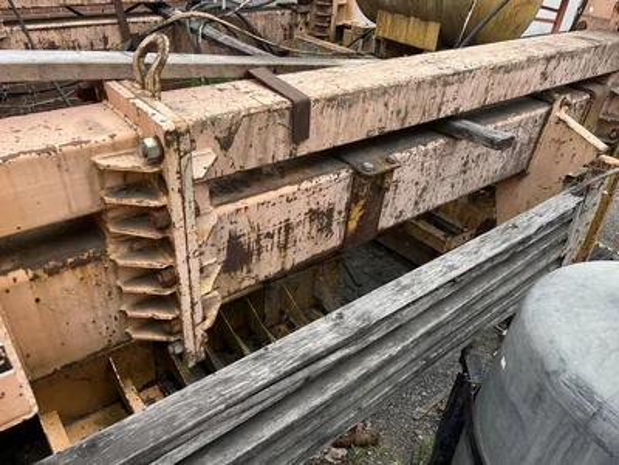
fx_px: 465
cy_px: 232
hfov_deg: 67.3
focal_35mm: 26
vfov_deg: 53.1
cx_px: 310
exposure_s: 1/992
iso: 50
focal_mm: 5.1
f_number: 1.6
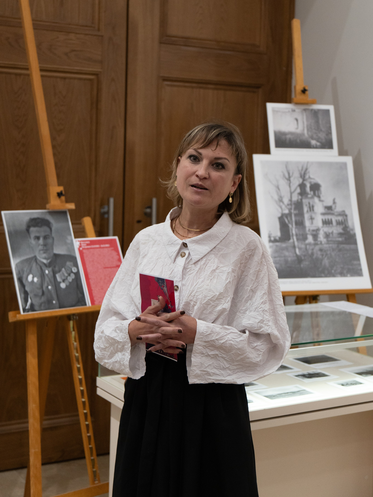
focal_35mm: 57
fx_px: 819
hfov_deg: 25.7
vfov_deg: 33.8
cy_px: 221
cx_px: 187
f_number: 2.8
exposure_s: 1/320
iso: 1250
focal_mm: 35
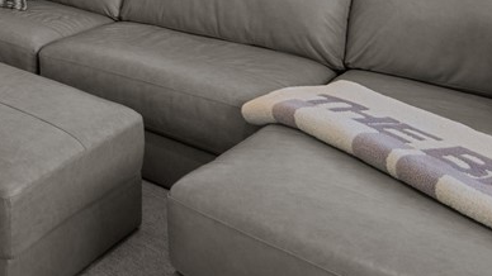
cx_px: -71
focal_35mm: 44
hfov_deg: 37.4
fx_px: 574
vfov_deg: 22.7
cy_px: -123
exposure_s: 1/15
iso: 400
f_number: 8
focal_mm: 10
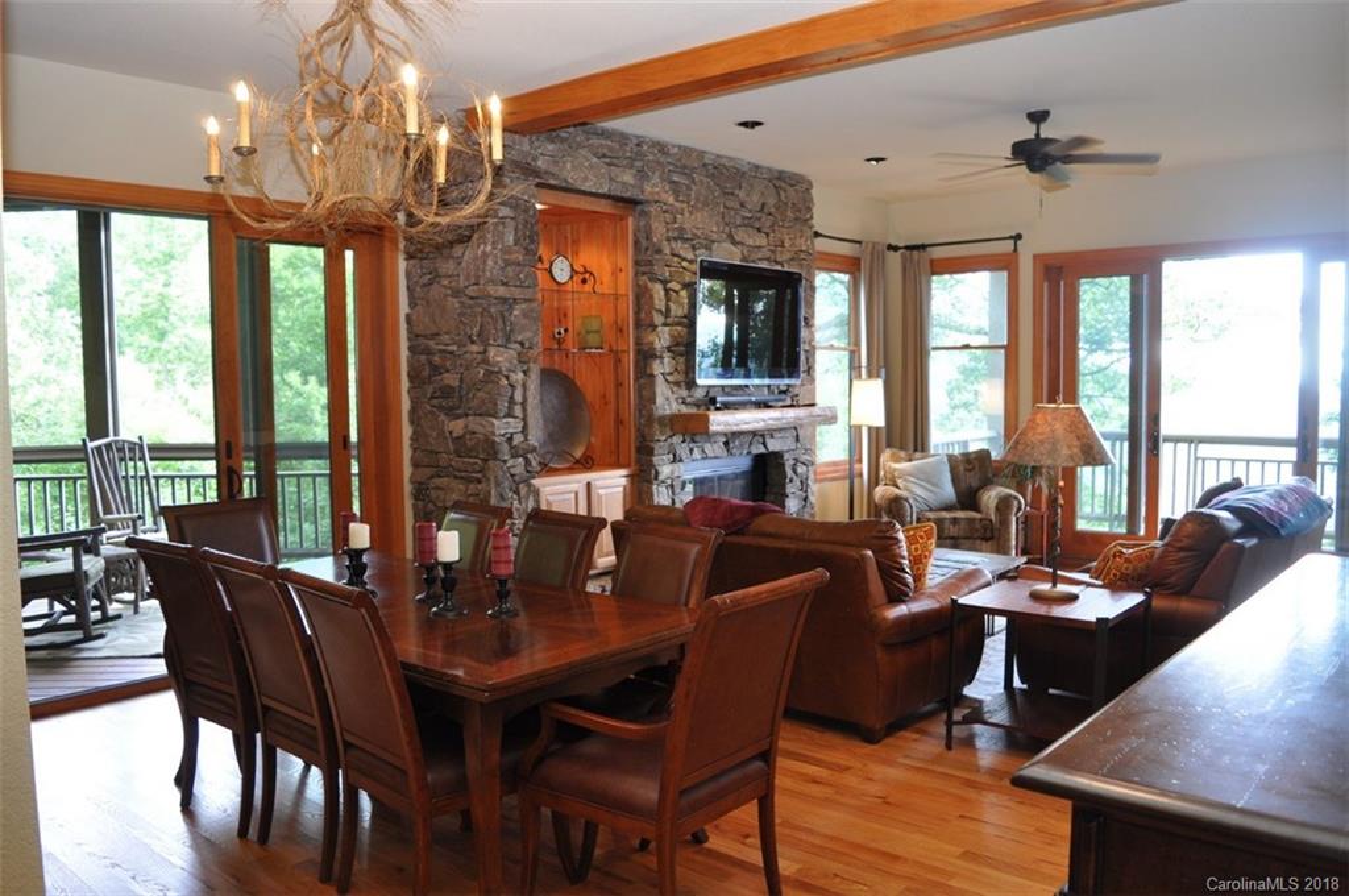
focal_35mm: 27
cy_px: 448
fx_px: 1010
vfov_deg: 47.8
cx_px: 674
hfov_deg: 67.4
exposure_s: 1/60
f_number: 4
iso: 560
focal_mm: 18
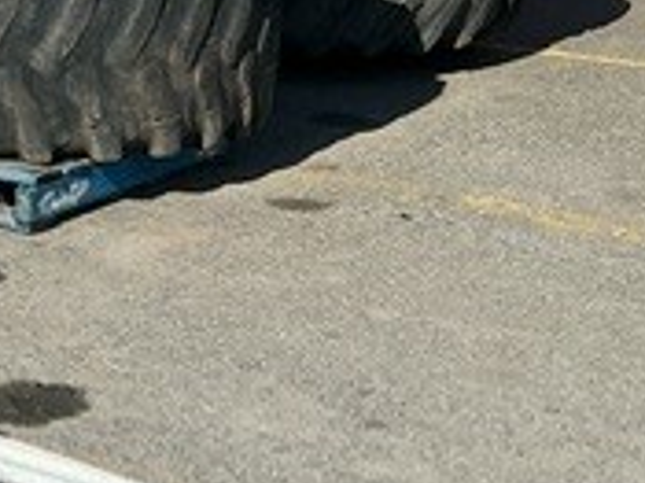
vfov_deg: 13.9
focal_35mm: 106
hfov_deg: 16.6
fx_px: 1974
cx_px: -365
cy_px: 376
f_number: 1.8
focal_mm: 3
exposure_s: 1/1984
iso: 25
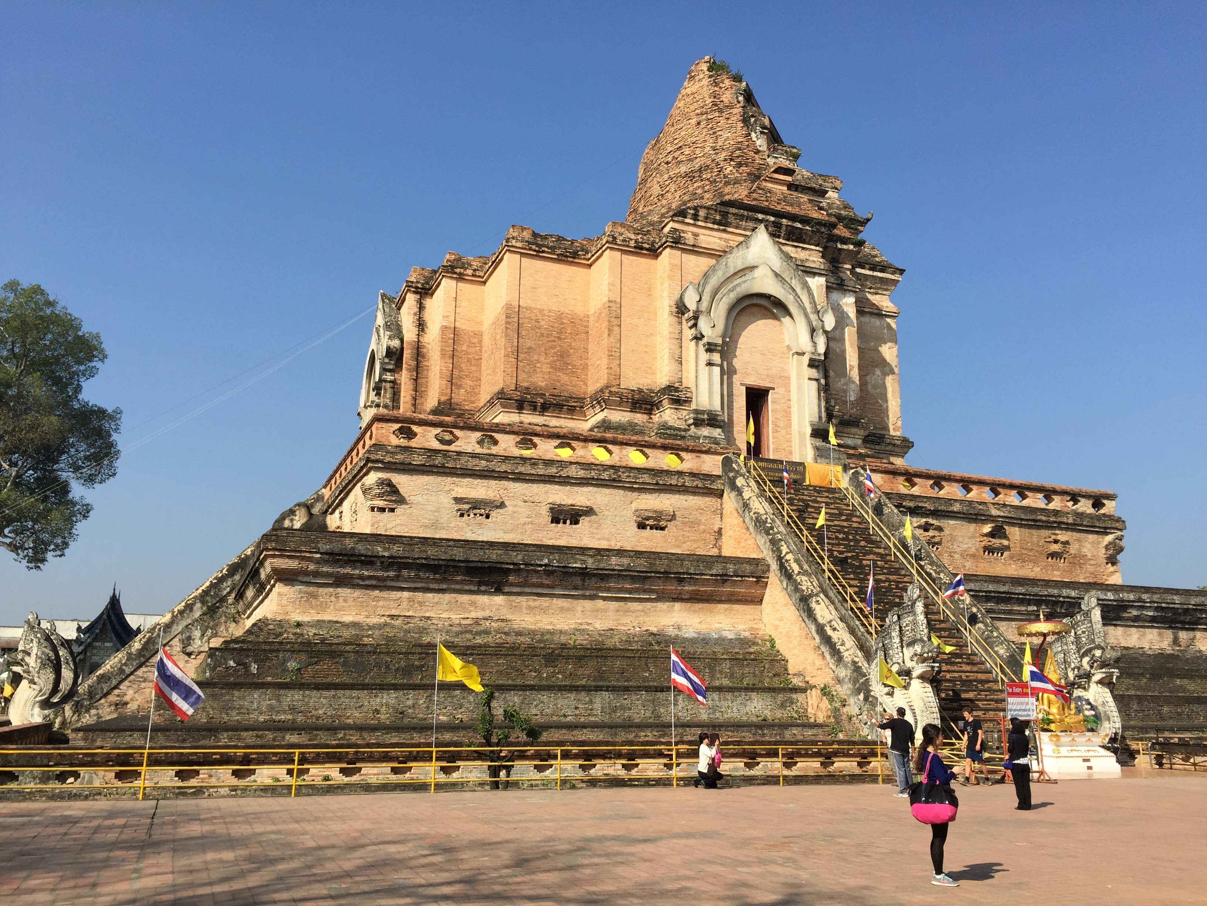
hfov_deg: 61.7
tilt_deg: +13.3
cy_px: 453
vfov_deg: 48.2
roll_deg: -1.2
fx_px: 1011
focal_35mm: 29
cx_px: 604
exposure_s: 1/1980
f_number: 2.2
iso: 32
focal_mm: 4.15
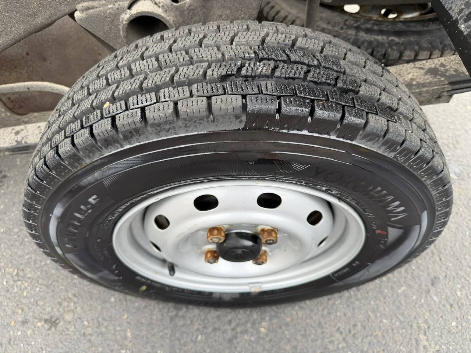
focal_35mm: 24
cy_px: 176
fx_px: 327
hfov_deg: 71.6
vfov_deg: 56.8
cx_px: 236
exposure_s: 1/121
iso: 100
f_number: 1.78
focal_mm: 6.76
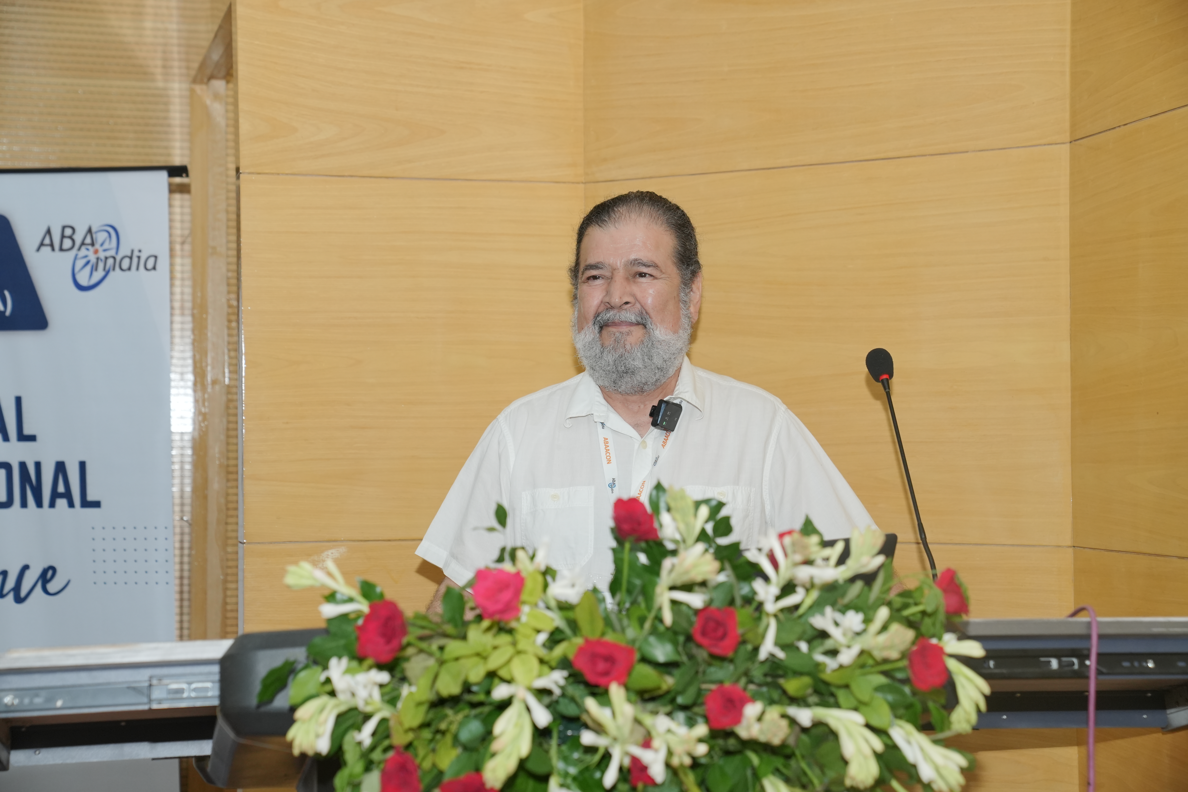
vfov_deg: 19.5
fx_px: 2310
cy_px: 396
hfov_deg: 28.8
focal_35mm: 70
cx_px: 594
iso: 1250
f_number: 4
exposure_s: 1/200
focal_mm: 70
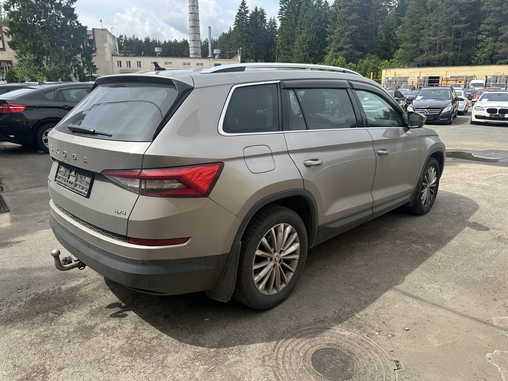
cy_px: 190
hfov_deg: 71.6
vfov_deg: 56.8
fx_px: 352
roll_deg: +0.2
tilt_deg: -11.5
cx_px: 254
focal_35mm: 24
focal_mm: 6.86
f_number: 1.78
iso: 80
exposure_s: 1/2070
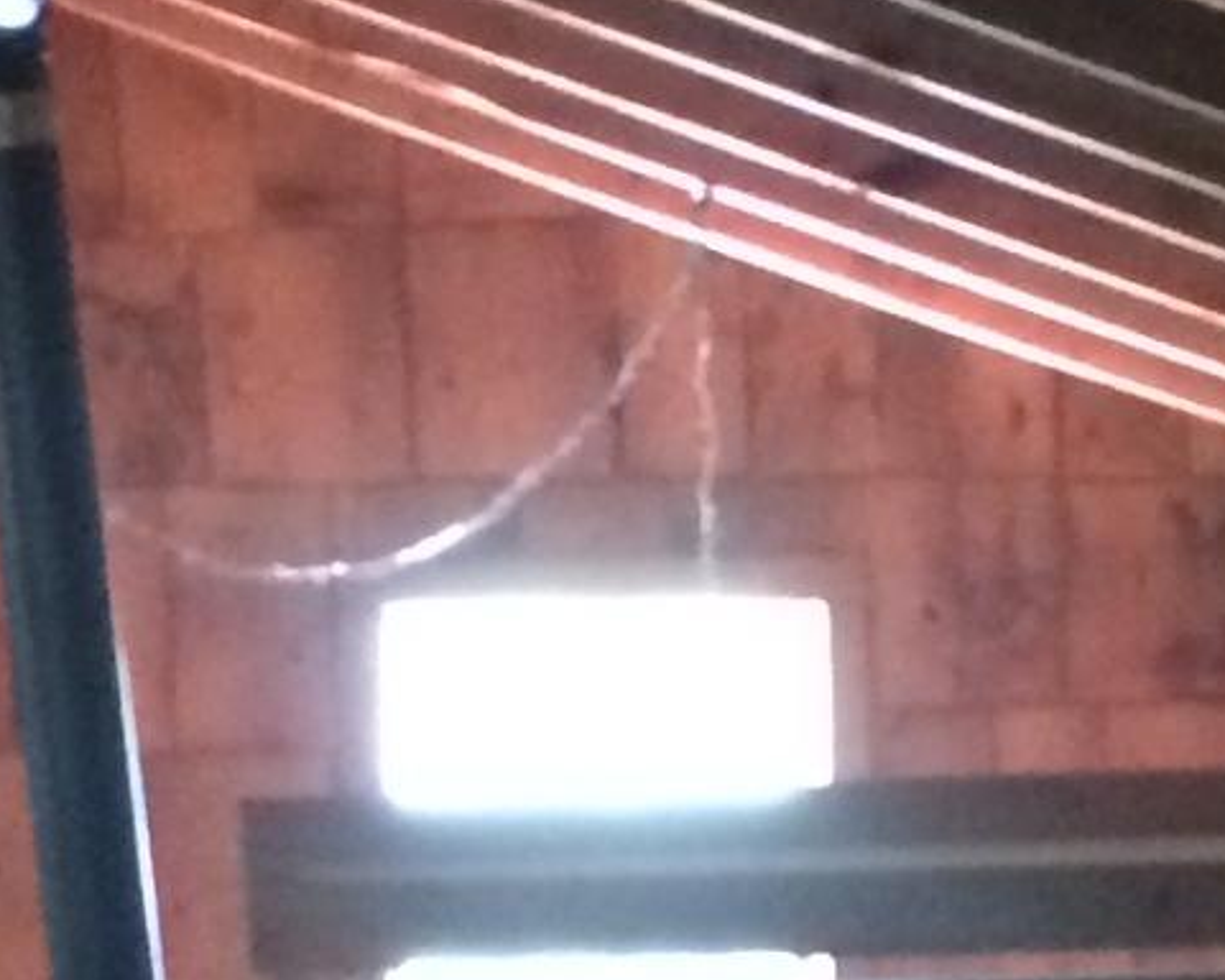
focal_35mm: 177
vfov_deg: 8.6
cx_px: 1656
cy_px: 1123
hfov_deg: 10.6
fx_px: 6417
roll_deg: +1.9
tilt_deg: -5.2
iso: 400
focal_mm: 4.15
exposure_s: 1/15
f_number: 2.2
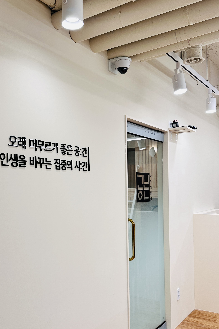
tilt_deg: -0.3
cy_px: 190
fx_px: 319
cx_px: 93
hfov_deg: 37.8
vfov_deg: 54.2
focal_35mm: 35
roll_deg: +0.0
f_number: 1.78
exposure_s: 1/215
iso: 64
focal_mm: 6.86
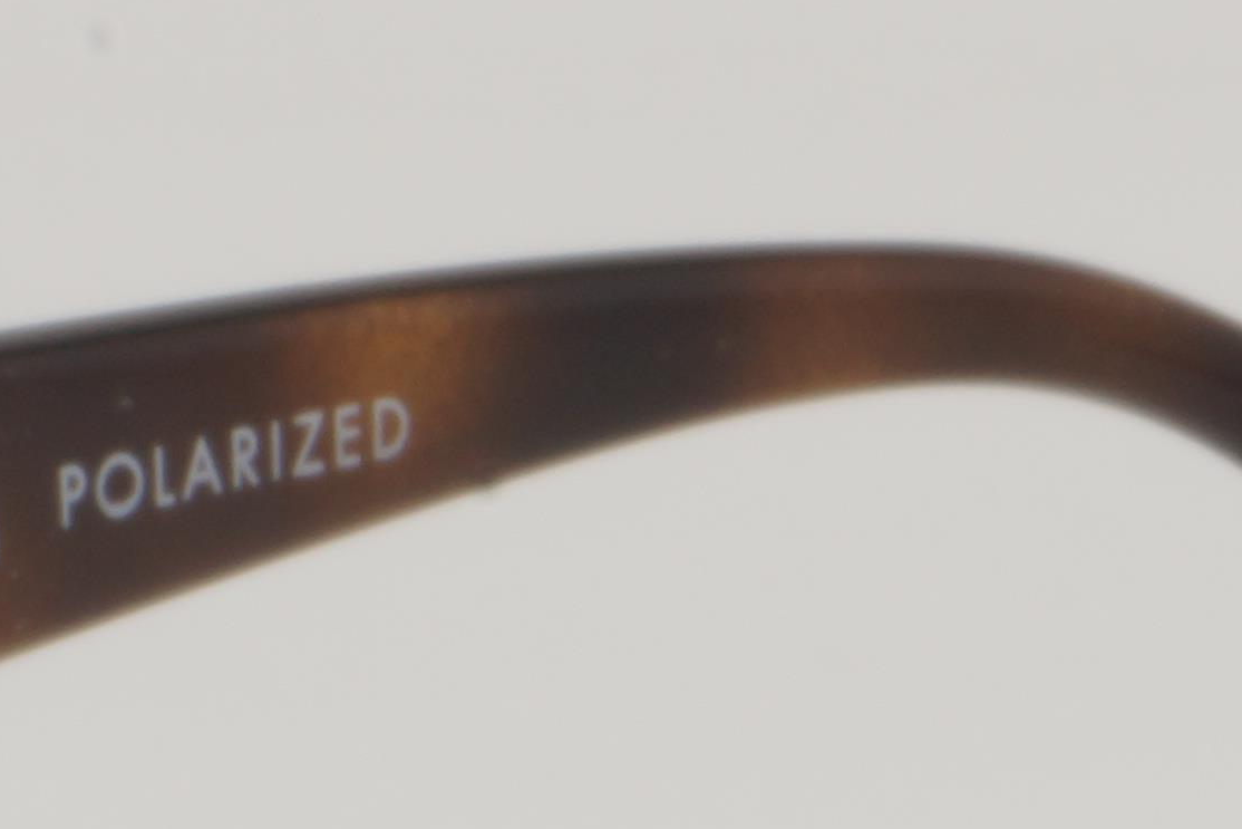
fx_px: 13939
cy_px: 1744
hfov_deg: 5.1
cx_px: 1715
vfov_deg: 3.4
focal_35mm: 404
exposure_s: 1/3
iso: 100
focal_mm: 50
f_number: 32
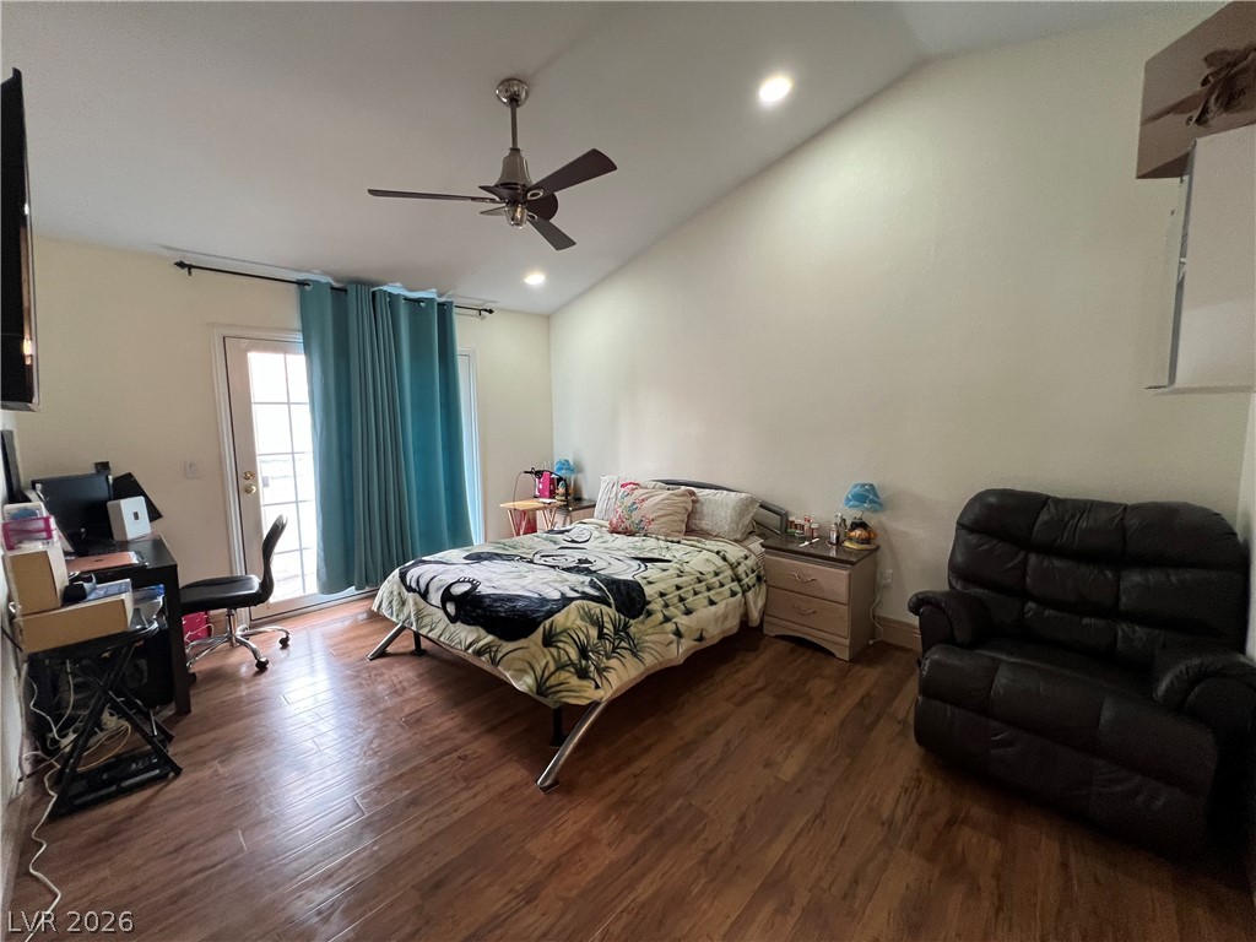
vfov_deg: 89.9
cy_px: 471
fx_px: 472
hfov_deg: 106.2
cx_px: 628
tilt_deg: -6.4
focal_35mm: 13
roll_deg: +0.3
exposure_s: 1/60
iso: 200
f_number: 1.8
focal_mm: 1.57
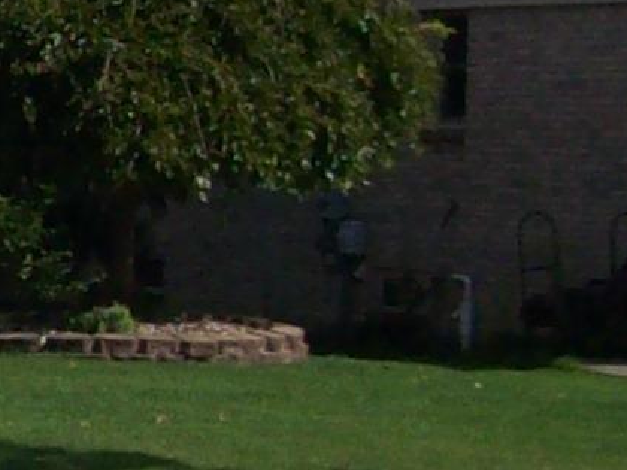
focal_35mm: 244
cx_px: -1030
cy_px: 225
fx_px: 4420
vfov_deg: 6.1
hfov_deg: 7.4
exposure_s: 1/966
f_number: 4.8
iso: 80
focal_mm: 6
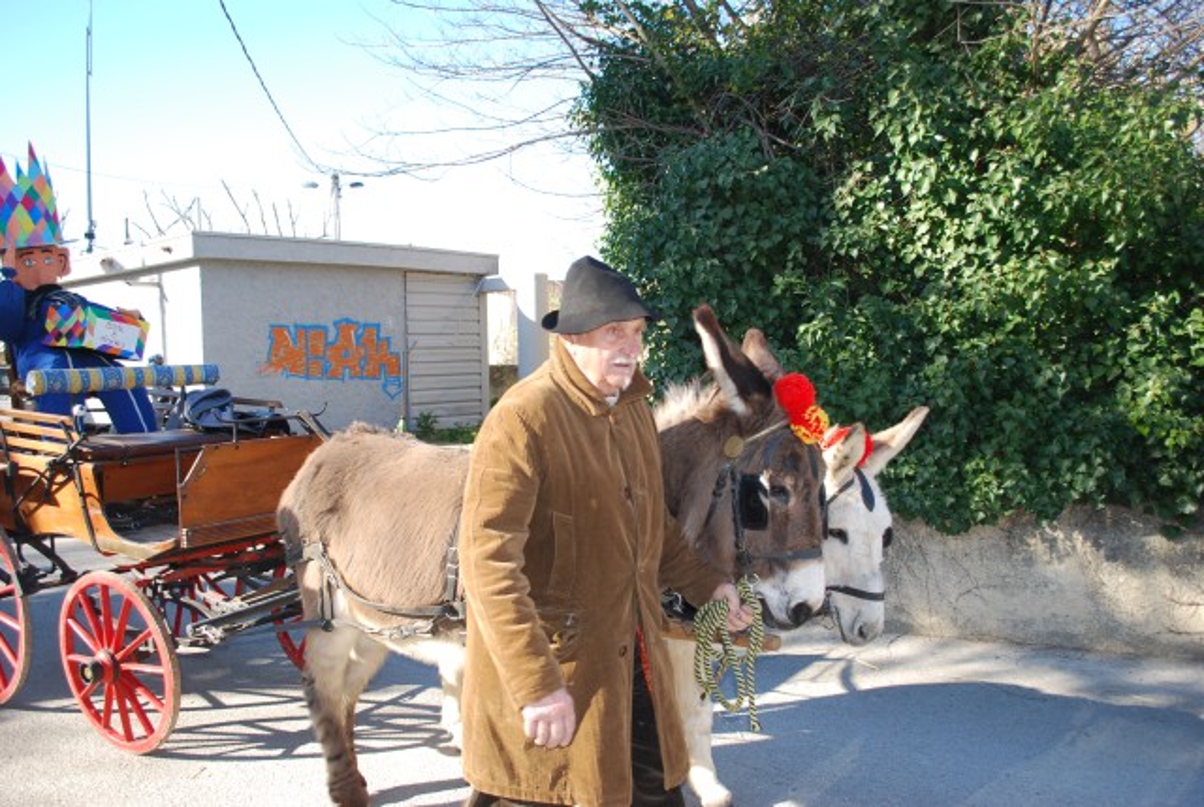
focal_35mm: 30
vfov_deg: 43.8
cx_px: 602
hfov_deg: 61.8
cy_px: 404
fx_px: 1005
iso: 100
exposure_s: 1/125
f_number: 3.8
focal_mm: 20
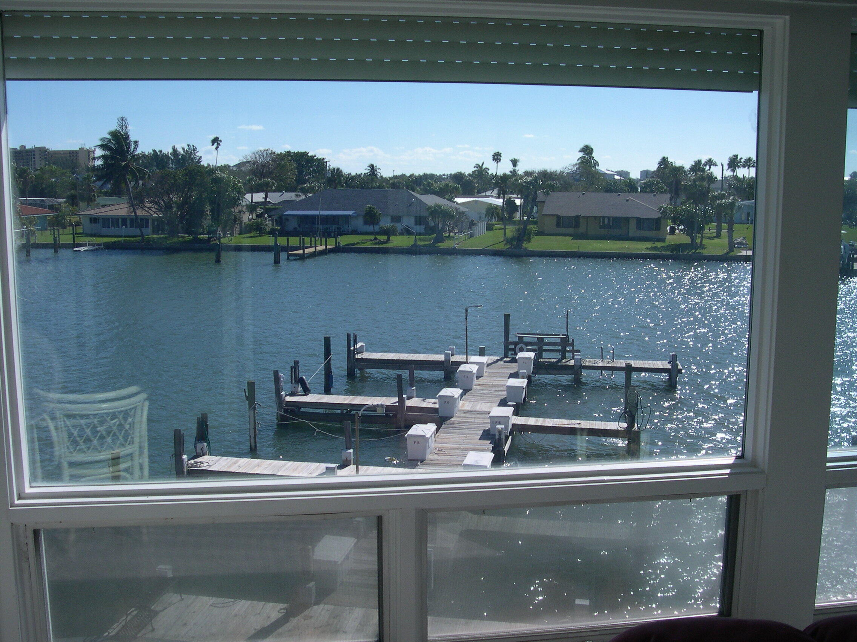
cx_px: 428
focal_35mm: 38
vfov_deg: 37.7
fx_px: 941
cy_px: 321
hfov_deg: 49.0
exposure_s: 1/376
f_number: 7.6
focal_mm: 8
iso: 100
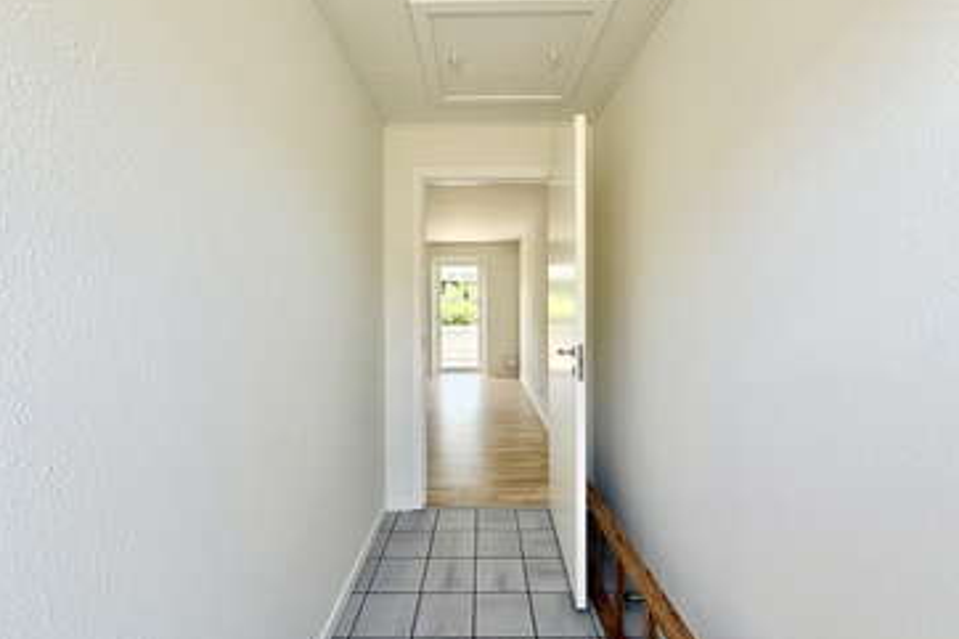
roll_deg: +0.5
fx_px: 399
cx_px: 483
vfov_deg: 77.2
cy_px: 308
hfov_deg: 100.4
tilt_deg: -0.5
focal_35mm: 15
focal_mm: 2.22
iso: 125
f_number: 2.2
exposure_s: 1/121
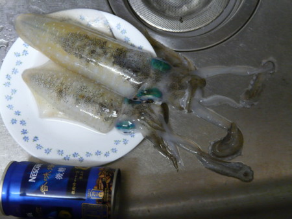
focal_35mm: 48
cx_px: 146
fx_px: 405
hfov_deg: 39.6
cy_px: 110
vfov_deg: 30.3
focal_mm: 7.9
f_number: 3.2
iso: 400
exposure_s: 1/13
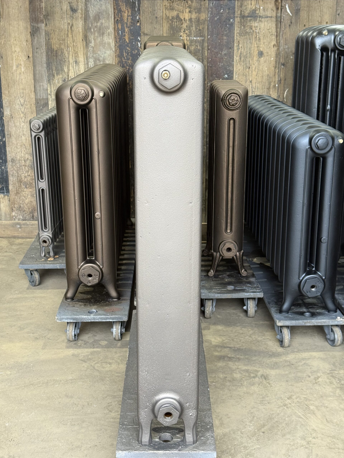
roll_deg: -0.6
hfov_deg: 30.3
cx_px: 172
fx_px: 636
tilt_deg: -17.1
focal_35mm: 48
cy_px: 229
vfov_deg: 39.7
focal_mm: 6.76
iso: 80
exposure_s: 1/50
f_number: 1.78
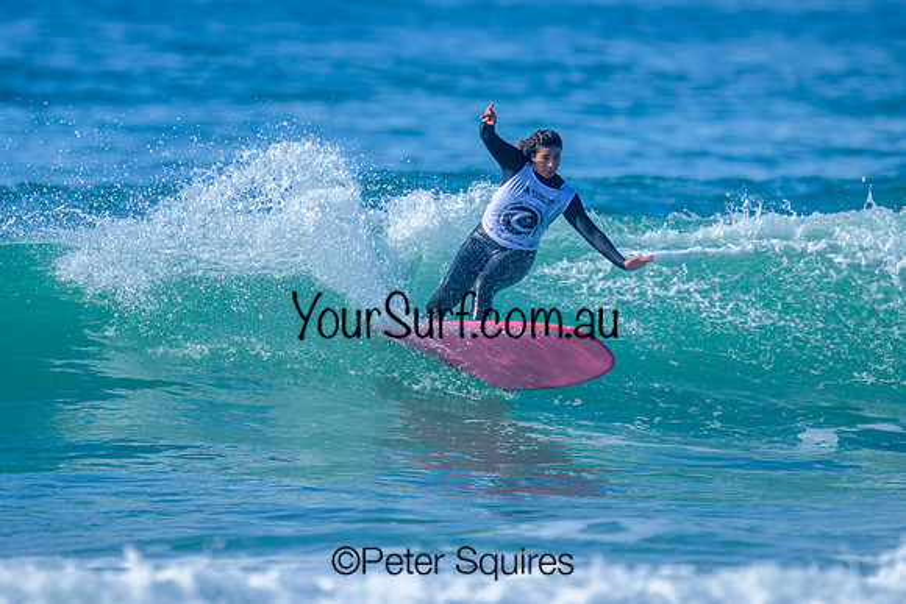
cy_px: 239
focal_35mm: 1100
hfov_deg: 1.9
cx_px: 368
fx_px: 27688
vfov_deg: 1.3
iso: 140
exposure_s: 1/1000
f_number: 6.3
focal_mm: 800
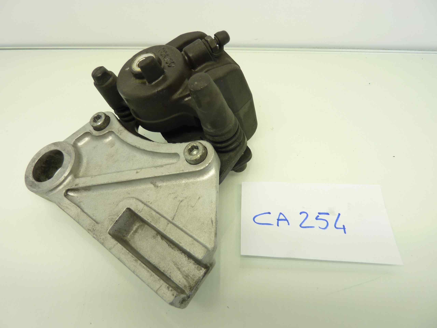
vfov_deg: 54.9
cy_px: 164
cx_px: 218
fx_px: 316
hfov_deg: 69.4
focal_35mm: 25
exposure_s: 1/25
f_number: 3.3
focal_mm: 4.1
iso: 80
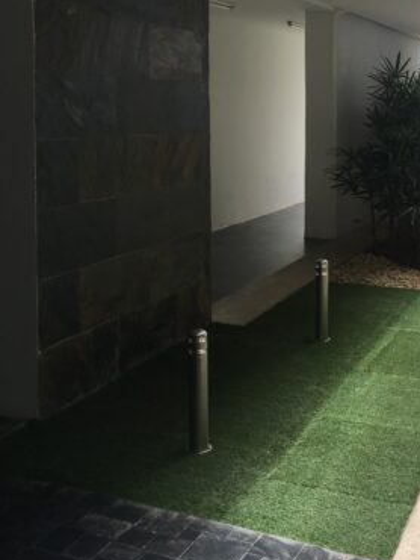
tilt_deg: -0.2
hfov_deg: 30.5
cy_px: 136
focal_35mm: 47
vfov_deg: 39.3
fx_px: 759
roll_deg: -0.4
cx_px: 304
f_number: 2.2
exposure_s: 1/447
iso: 25
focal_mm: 4.15
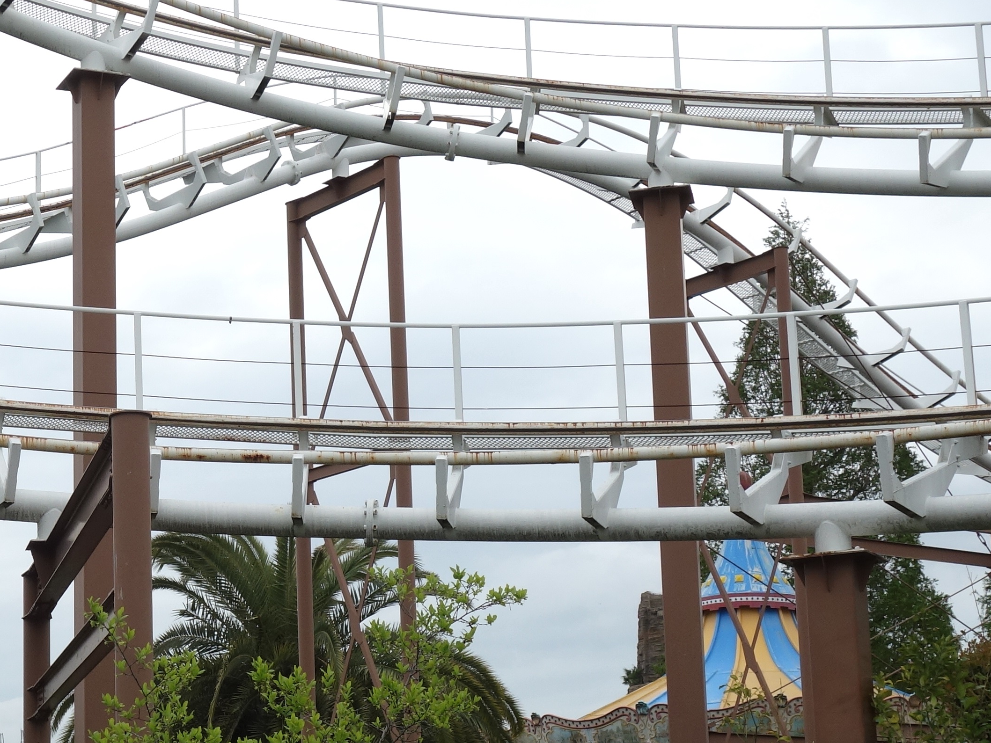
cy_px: 536
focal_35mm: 82
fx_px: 2348
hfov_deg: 23.4
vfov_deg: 17.9
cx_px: 162
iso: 125
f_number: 5.6
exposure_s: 1/500
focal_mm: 12.18
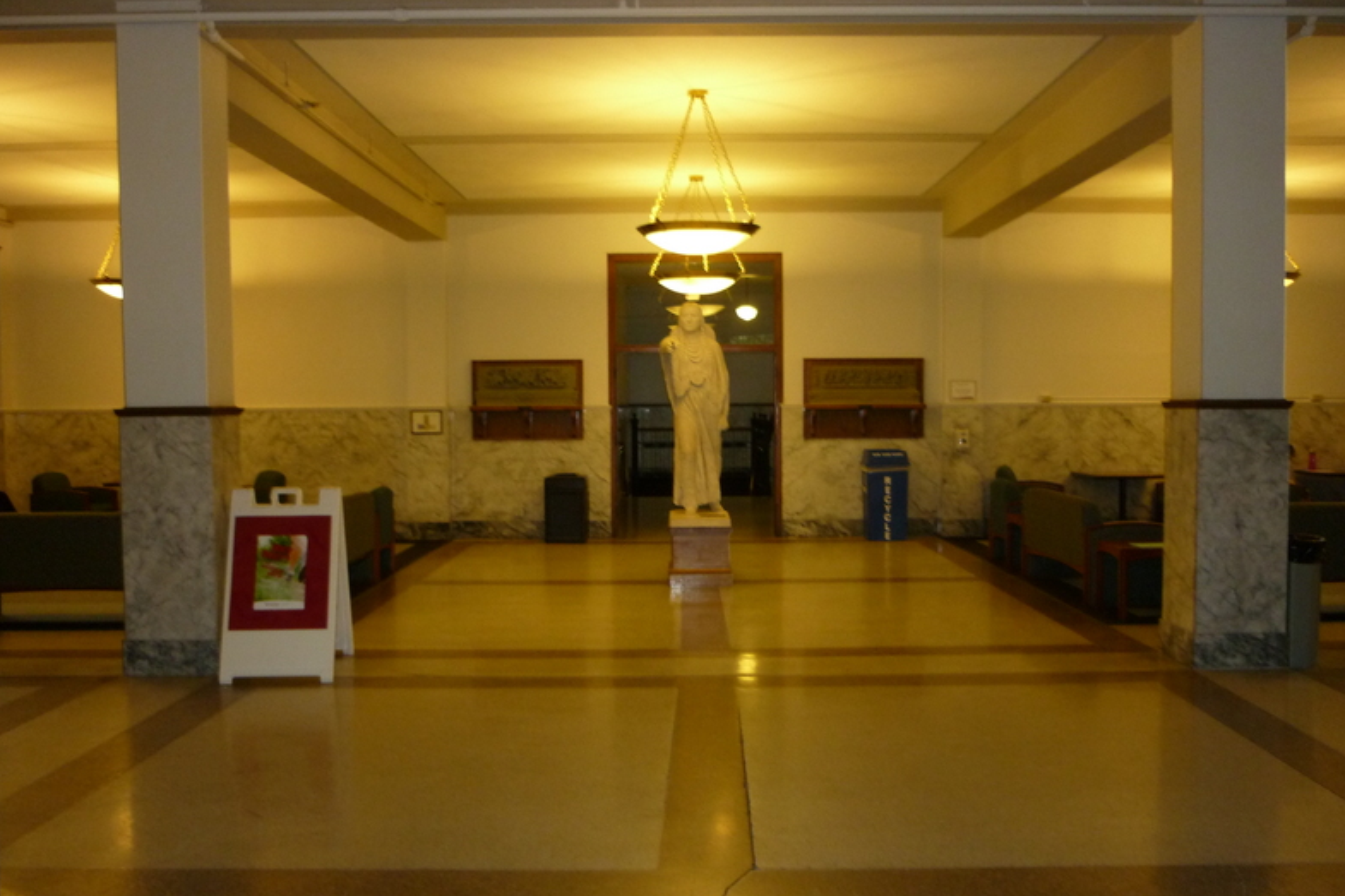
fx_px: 1307
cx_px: 668
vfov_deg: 37.8
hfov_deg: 54.4
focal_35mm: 35
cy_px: 485
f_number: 2.8
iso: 250
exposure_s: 1/30
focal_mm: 5.5
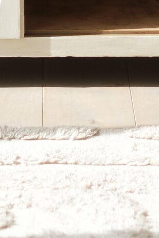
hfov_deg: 4.8
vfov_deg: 6.9
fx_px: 1913
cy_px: -240
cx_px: 16
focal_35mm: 289
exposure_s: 1/210
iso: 125
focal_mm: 35
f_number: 2.8
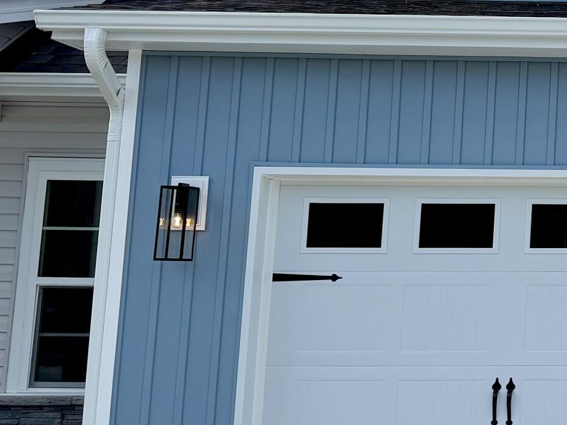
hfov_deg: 21.9
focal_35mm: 78
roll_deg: -0.4
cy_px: 63
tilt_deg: +9.4
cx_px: 782
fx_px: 1277
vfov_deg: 18.6
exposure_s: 1/3425
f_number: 1.78
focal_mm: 6.76
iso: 80
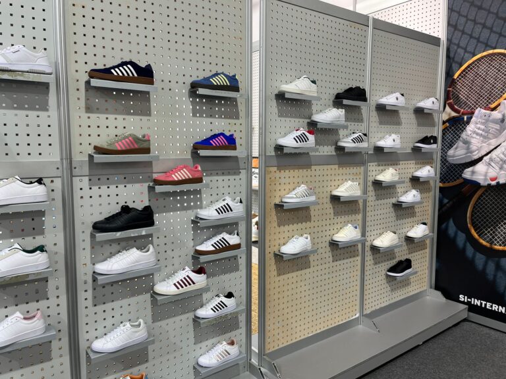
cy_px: 190
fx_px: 380
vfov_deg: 53.1
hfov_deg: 67.3
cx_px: 253
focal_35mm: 26
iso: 64
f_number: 1.6
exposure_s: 1/100
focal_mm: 5.1
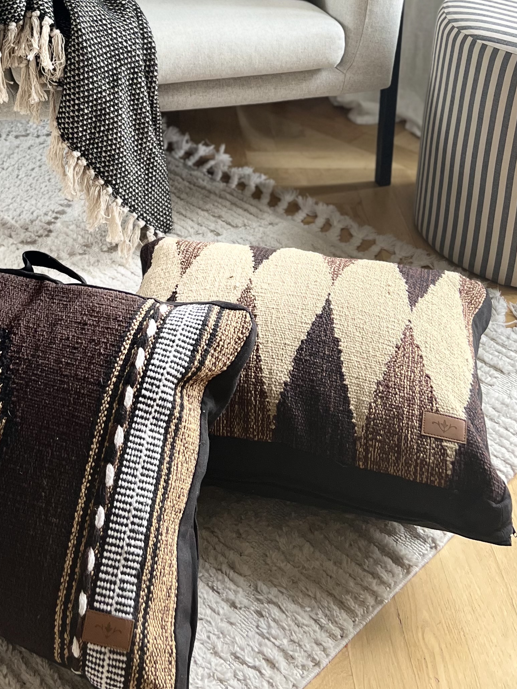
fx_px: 1016
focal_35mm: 51
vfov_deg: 35.2
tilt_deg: -24.5
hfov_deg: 27.8
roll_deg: +2.3
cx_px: 82
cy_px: 64
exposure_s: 1/110
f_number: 1.5
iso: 125
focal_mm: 5.7
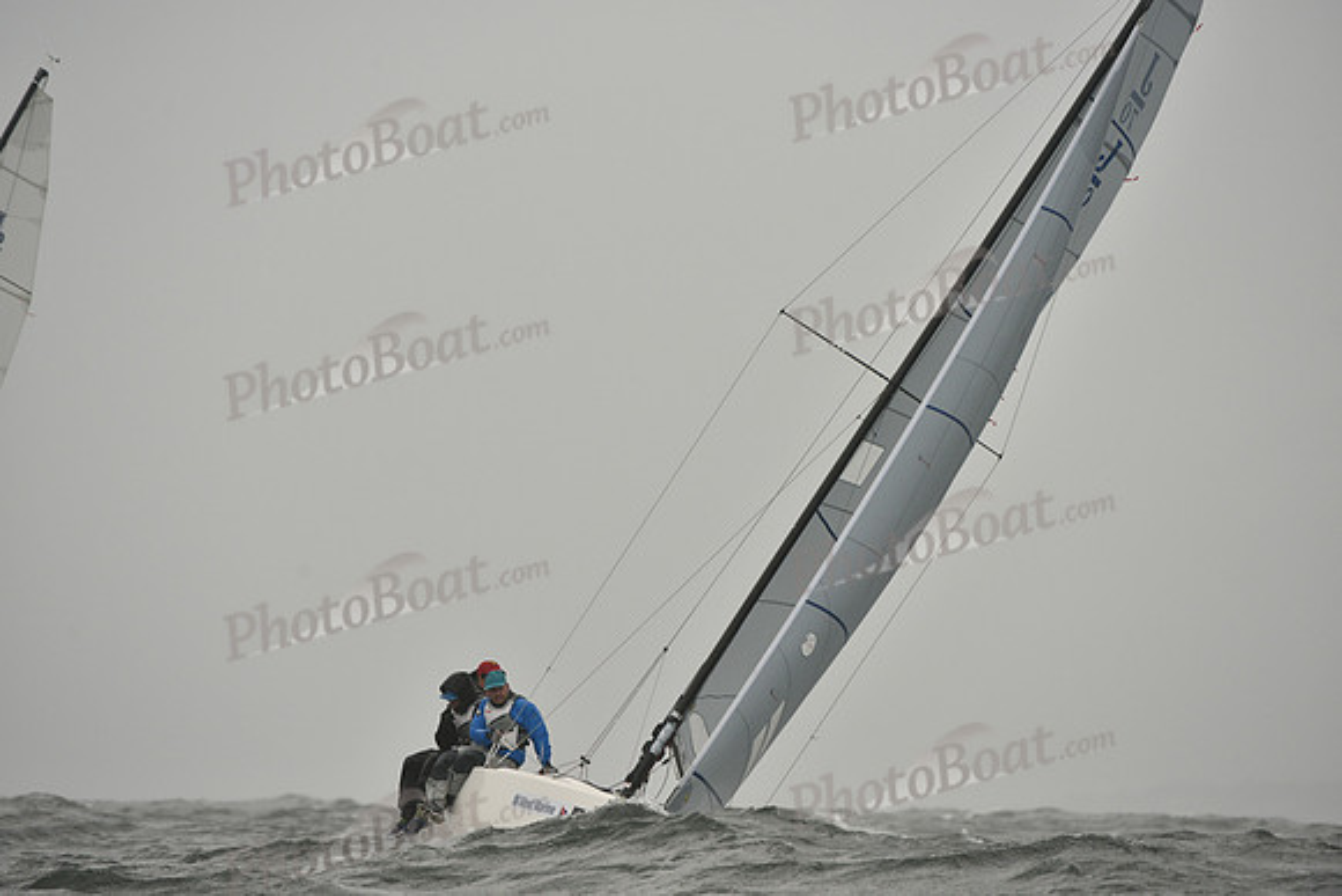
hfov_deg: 5.2
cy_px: 448
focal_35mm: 400
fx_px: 14914
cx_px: 671
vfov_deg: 3.4
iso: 400
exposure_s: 1/1000
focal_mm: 400
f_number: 6.3
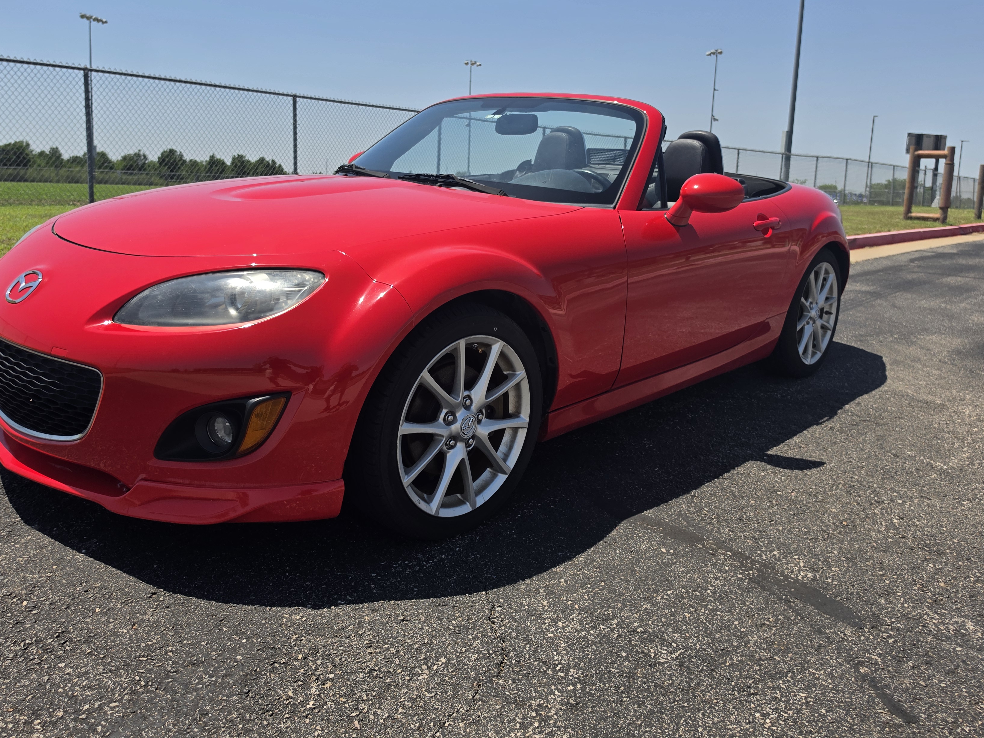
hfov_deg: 63.4
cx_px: 461
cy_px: 315
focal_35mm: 28
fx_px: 796
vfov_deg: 49.6
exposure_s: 1/7939
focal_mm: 6.5
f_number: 1.4
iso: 64
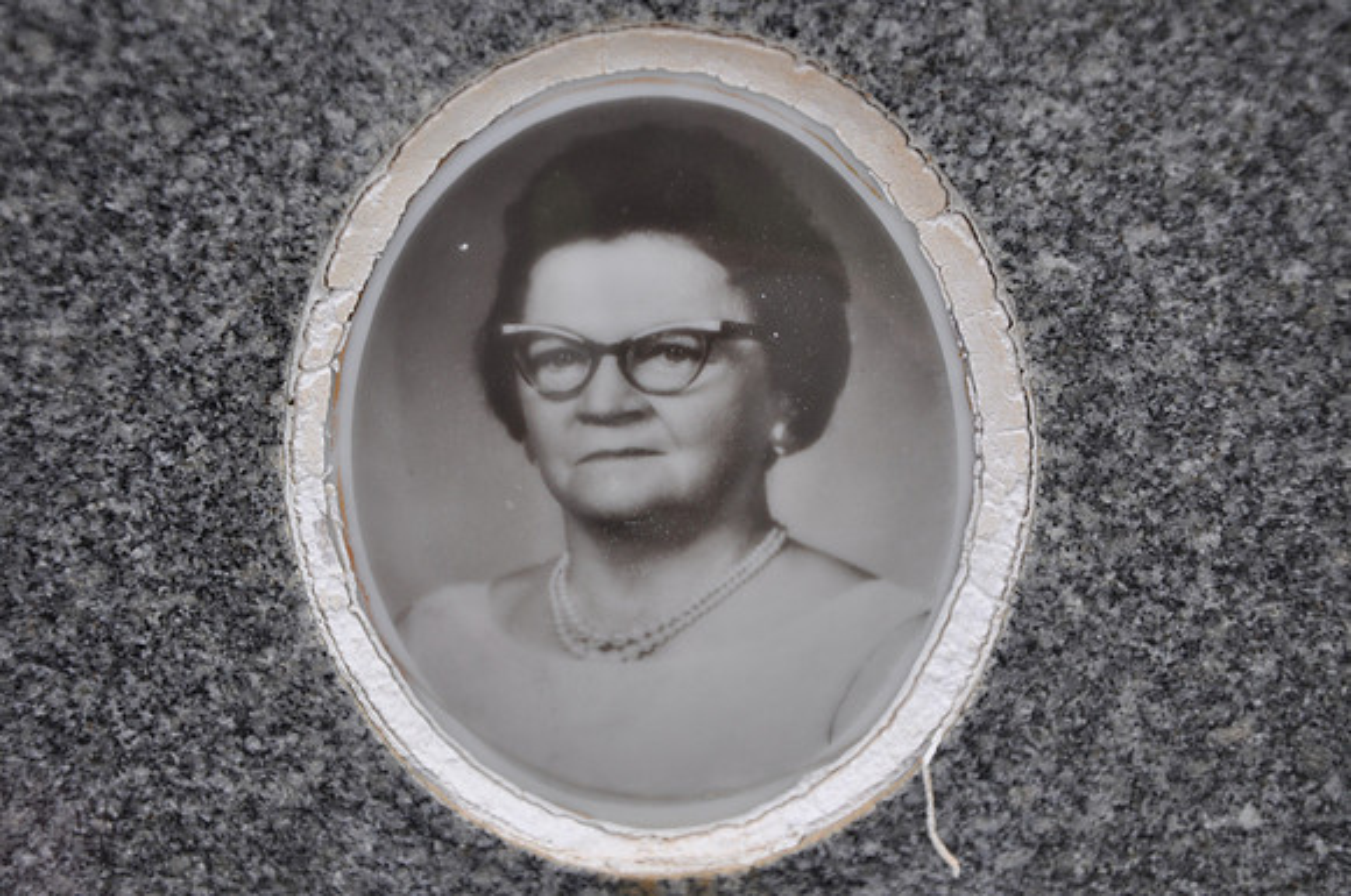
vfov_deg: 13.8
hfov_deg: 20.6
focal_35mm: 99
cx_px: 676
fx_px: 3710
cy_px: 448
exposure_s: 1/125
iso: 320
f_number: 5.6
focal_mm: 66
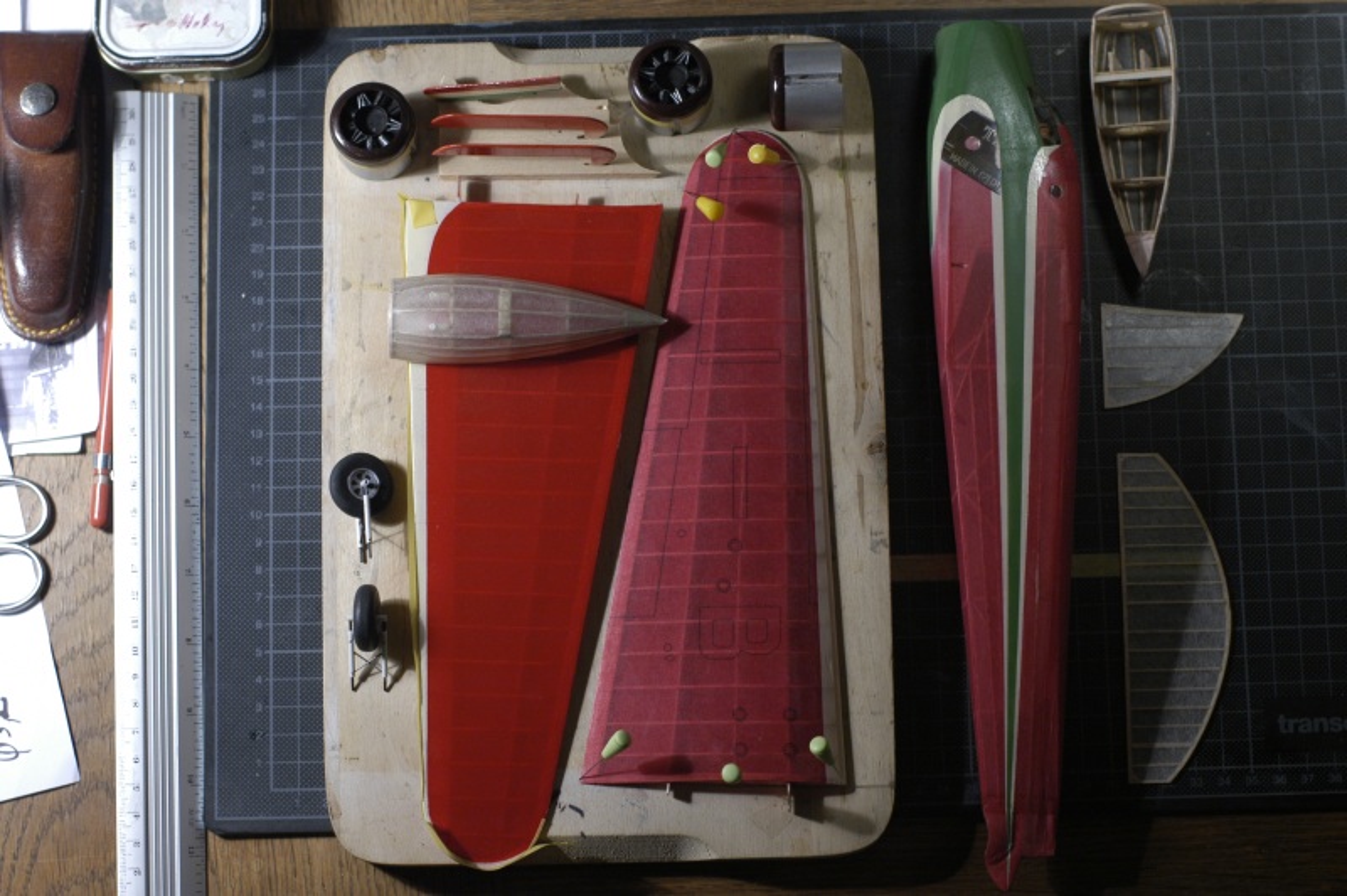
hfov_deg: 27.0
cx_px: 674
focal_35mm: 75
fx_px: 2804
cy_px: 448
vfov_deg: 18.2
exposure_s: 1/45
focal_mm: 50
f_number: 3.3
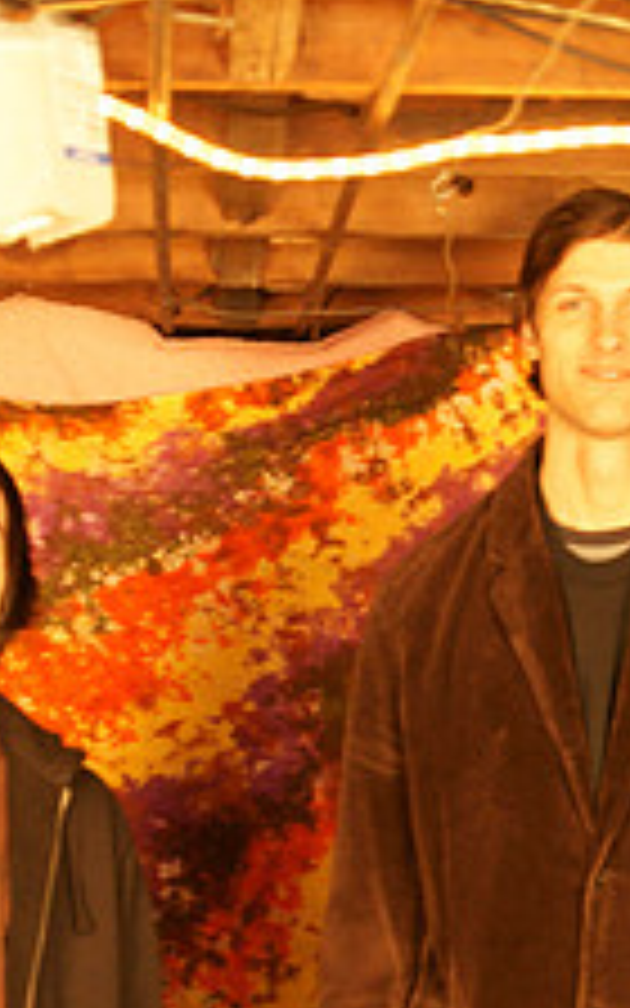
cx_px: 590
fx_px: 3049
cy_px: 727
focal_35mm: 111
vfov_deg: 18.7
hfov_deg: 11.7
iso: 800
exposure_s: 1/8
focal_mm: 28
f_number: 2.8
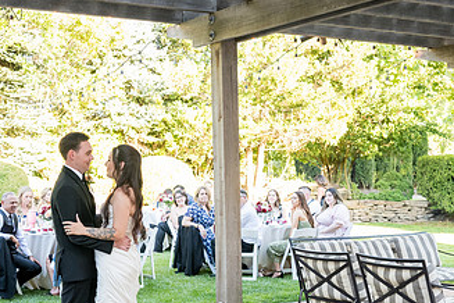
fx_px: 782
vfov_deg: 21.8
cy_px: 213
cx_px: 131
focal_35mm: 62
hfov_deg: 32.0
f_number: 4
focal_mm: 35
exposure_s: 1/400
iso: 2000
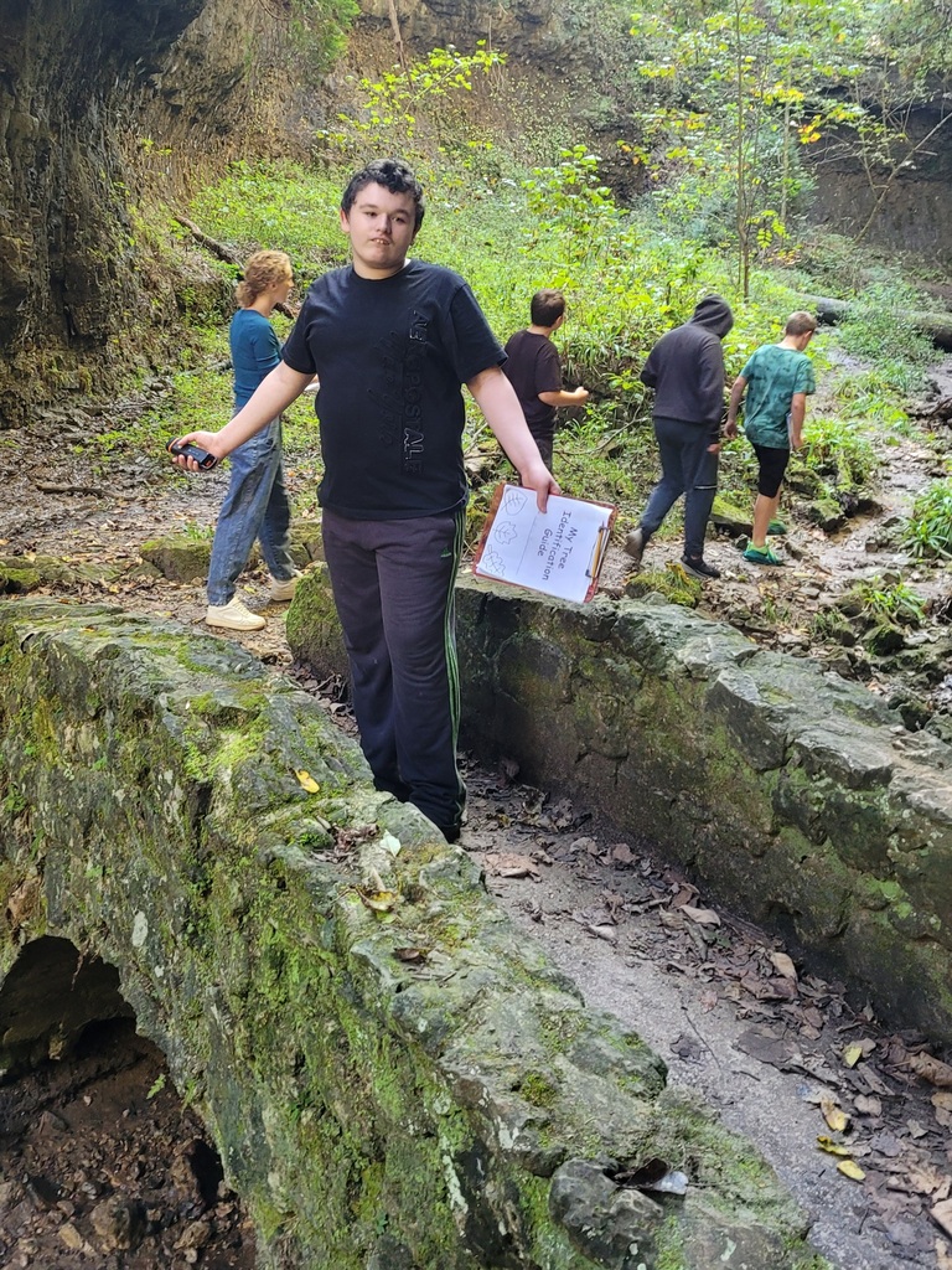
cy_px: 635
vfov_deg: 67.3
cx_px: 476
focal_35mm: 26
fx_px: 953
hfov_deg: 53.1
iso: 200
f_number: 1.8
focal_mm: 5.4
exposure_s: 1/40
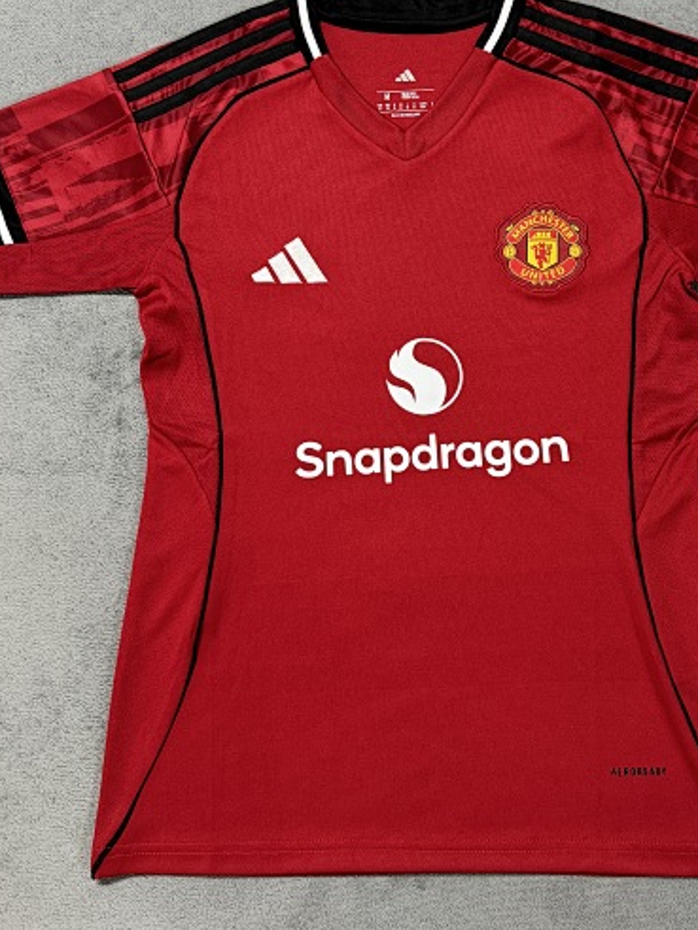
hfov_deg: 36.6
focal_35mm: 39
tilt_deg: -78.9
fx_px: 1049
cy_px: 329
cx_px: 428
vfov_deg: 47.3
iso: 320
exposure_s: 1/50
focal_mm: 6.76
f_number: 1.78
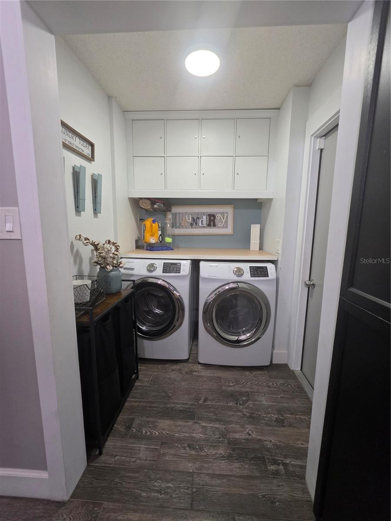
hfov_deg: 89.9
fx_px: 196
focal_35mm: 13
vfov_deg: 106.2
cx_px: 196
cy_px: 260
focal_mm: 2.2
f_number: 1.9
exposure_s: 1/120
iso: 250
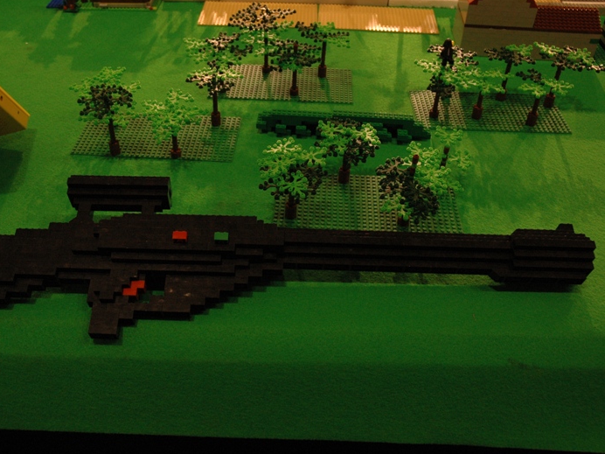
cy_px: 230
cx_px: 261
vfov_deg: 36.0
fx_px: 699
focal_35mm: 40
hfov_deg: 46.7
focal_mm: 24
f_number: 5.6
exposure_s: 1/40
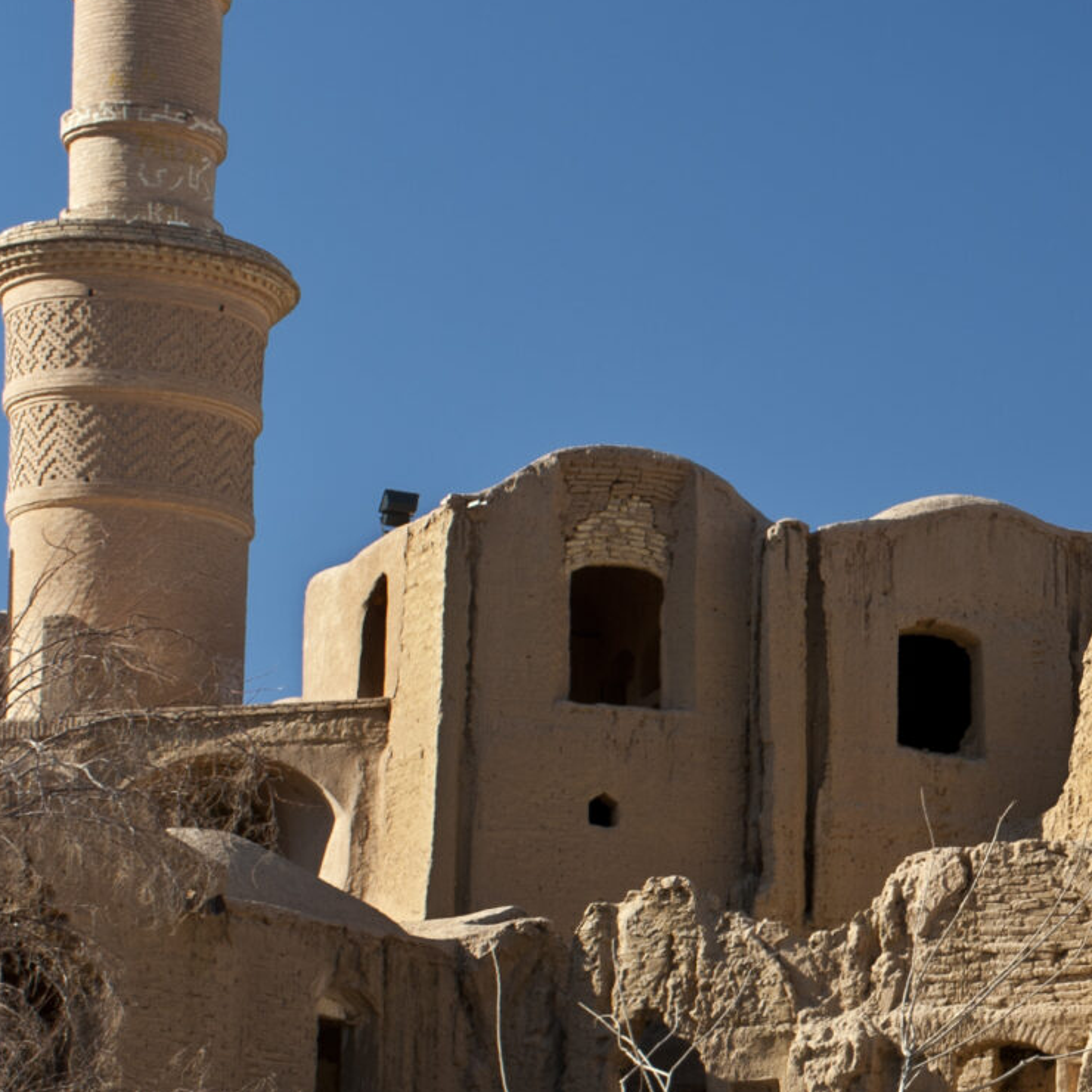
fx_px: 5246
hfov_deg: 11.6
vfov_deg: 11.8
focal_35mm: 147
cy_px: 894
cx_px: 1316
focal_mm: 50
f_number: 11
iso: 250
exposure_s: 1/80
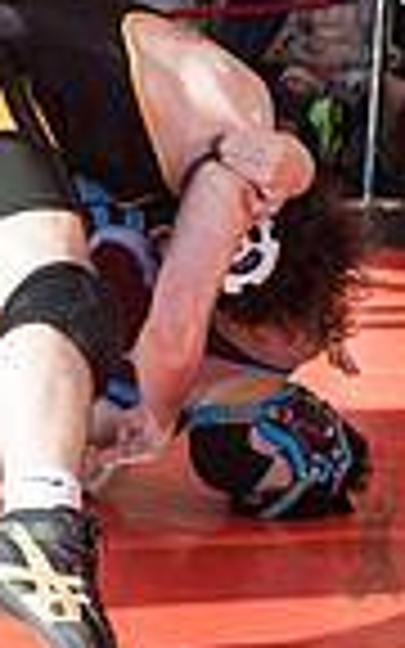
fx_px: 2543
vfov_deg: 14.5
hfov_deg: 8.9
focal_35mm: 144
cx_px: -207
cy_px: 304
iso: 400
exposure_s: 1/400
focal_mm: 35
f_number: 3.5
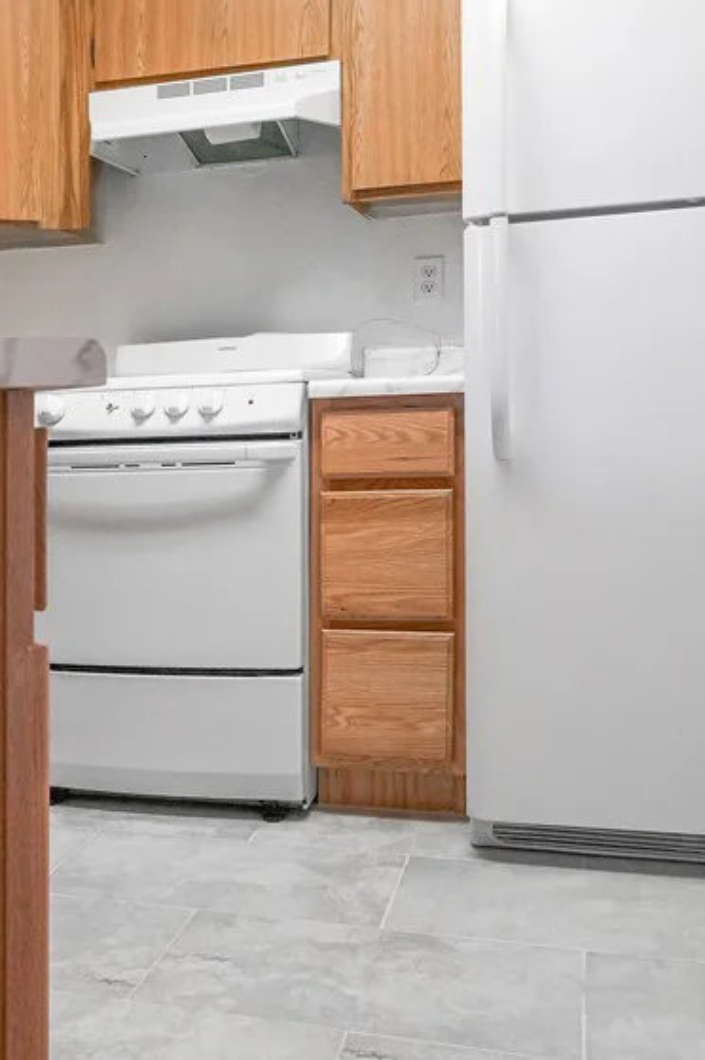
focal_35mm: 35
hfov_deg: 36.8
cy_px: 389
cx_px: 171
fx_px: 1029
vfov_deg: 53.8
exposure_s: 1/160
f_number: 4
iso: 1600
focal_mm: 12
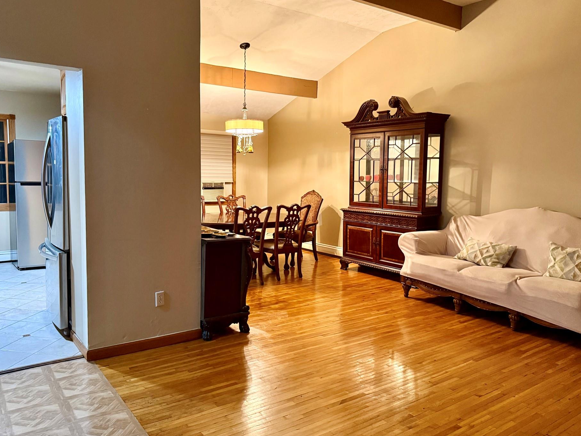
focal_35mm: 27
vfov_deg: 51.4
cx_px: 287
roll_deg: -1.3
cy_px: 215
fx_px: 453
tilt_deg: -5.1
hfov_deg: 65.3
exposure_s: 1/40
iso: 800
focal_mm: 6.76
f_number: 1.78
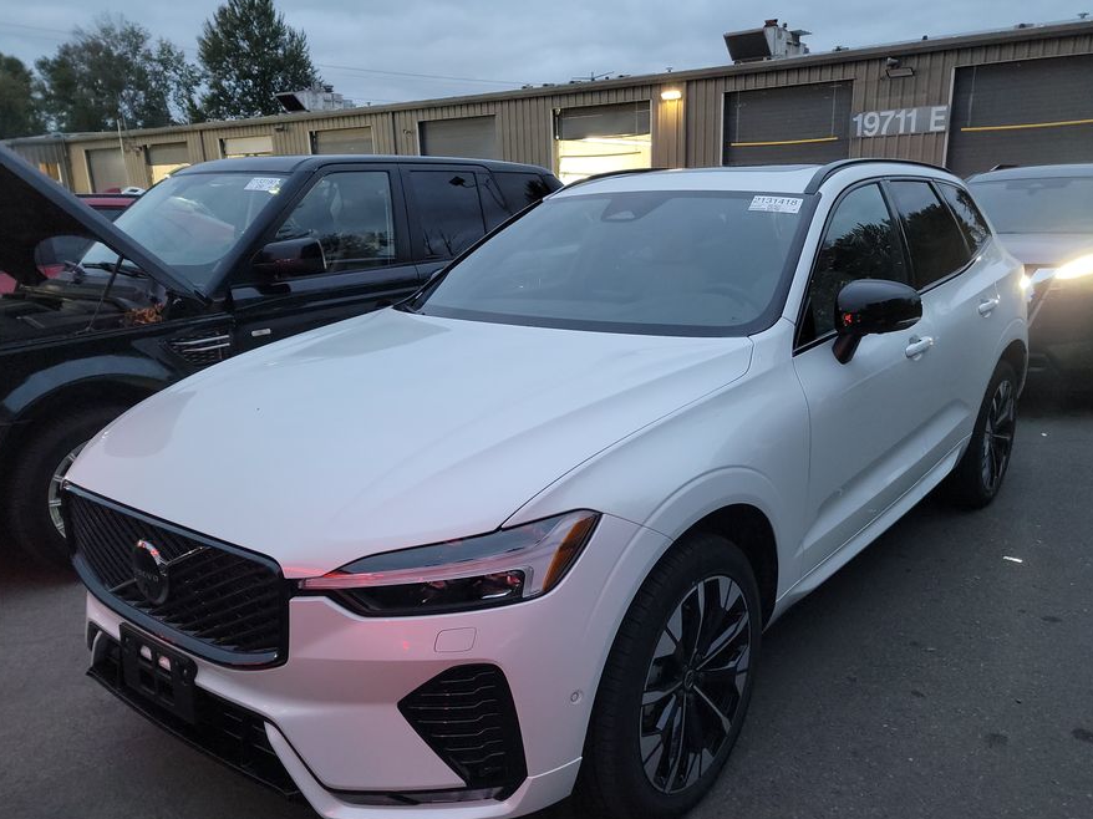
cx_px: 583
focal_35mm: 28
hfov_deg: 63.4
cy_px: 458
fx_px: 884
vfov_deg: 49.6
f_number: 1.8
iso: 709
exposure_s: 1/59
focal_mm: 6.7
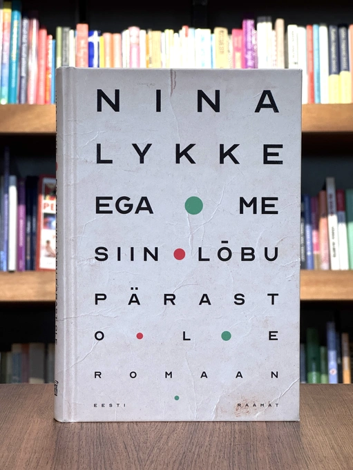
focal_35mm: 77
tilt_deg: -0.5
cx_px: 176
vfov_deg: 25.3
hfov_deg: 19.1
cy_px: 235
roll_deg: +0.0
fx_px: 1047
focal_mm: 9
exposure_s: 1/99
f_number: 2.8
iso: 160
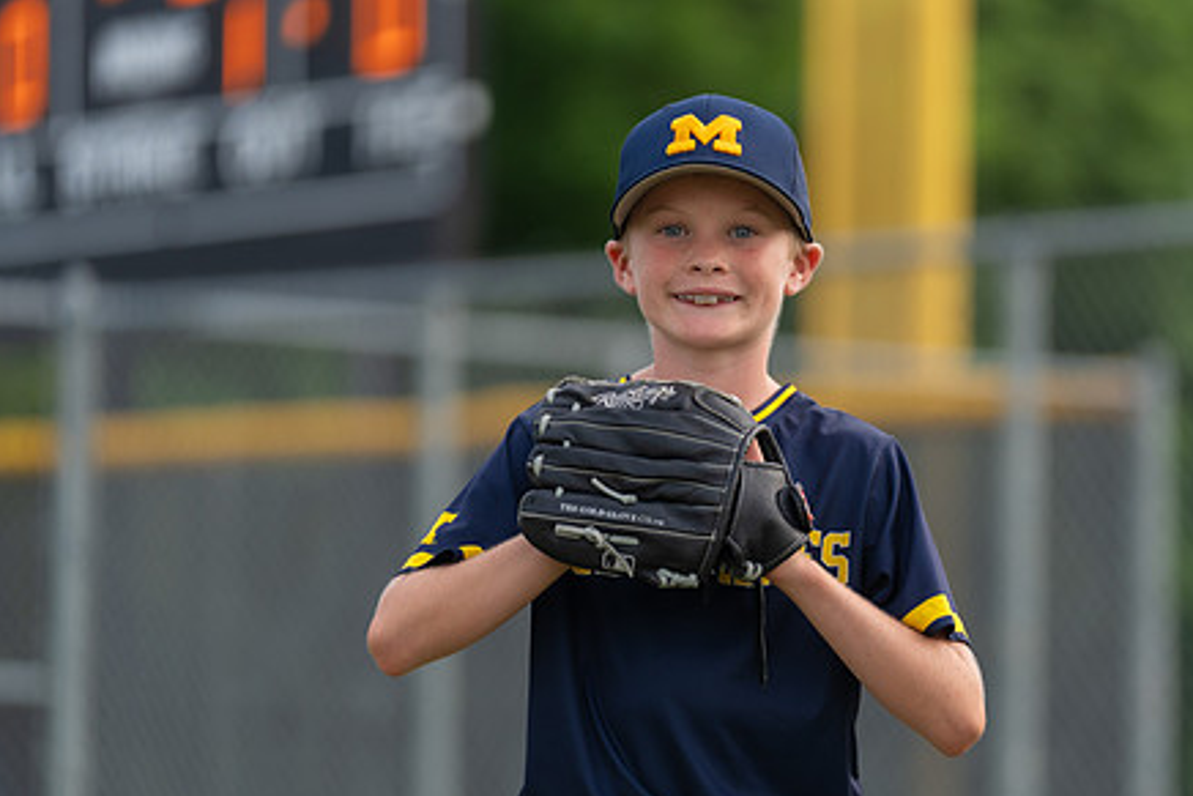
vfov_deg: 6.3
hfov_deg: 9.4
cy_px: 395
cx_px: 720
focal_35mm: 218
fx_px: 7226
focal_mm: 164
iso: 200
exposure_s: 1/320
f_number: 2.8
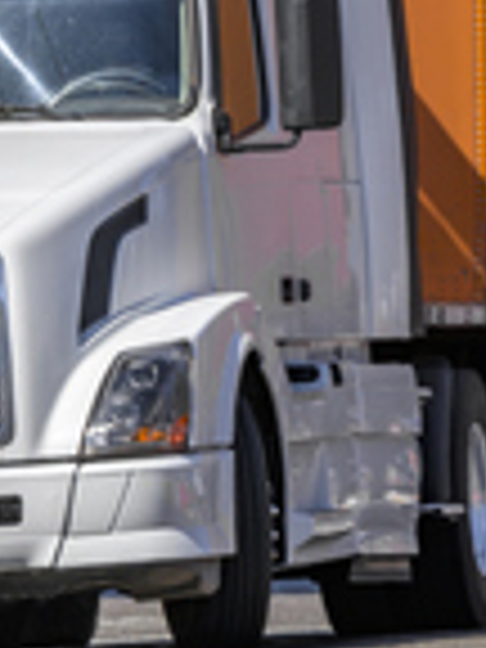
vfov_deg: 2.1
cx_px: 184
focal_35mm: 965
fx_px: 18064
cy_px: -2
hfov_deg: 1.5
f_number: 10
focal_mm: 200
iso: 64
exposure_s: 1/160
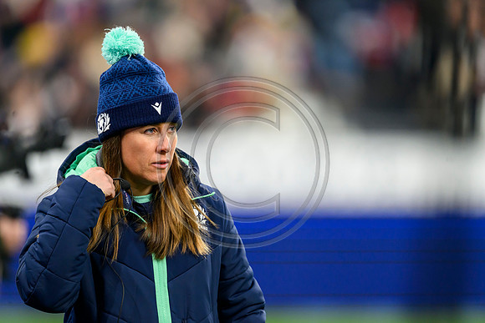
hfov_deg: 3.7
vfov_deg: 2.5
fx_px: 7546
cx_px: 242
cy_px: 162
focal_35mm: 560
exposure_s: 1/1000
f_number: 4
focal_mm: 560
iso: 2500
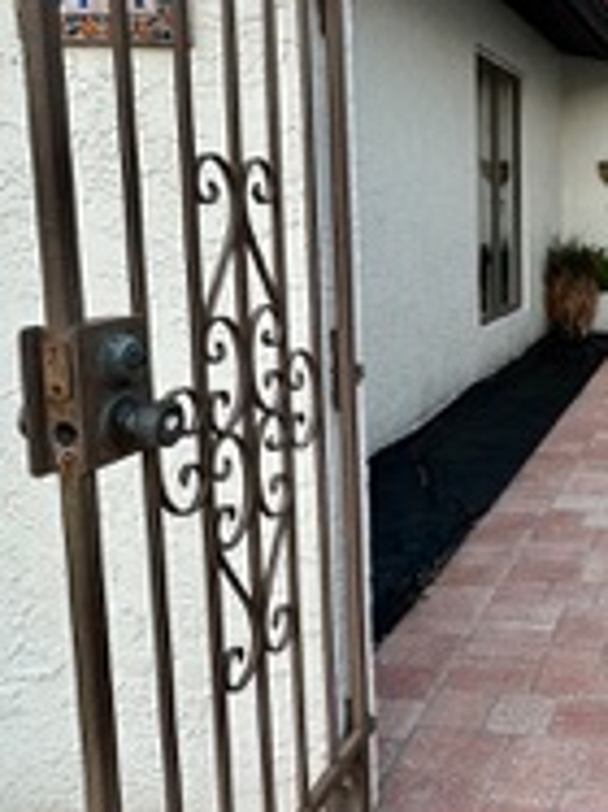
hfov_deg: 34.9
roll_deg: -1.4
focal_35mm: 36
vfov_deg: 51.0
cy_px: 321
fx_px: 844
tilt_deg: -7.3
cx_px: 643
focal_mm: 2.22
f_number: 2.2
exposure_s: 1/99
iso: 100
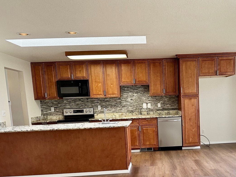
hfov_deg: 49.0
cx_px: 163
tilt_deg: -7.0
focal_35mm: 37
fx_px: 252
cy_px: 132
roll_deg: +2.4
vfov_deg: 37.7
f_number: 1.78
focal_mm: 6.86
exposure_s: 1/120
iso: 200
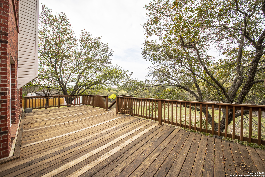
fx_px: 88
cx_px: 132
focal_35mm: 12
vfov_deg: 90.1
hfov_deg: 112.6
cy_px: 88
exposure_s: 1/750
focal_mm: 12
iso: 320
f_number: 8
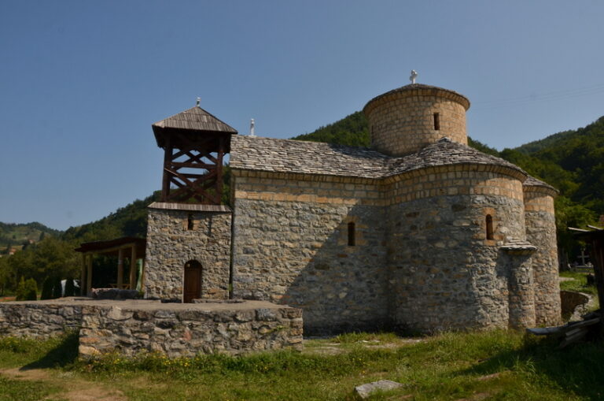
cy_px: 200
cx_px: 302
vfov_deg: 47.8
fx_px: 452
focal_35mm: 27
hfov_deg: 67.5
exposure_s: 1/800
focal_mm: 18
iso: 200
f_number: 11
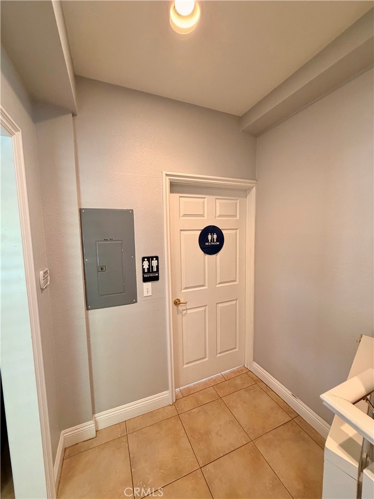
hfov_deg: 85.7
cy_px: 250
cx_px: 187
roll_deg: +1.2
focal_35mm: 14
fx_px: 202
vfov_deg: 102.1
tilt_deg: -3.8
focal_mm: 2.22
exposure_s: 1/60
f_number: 2.2
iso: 320
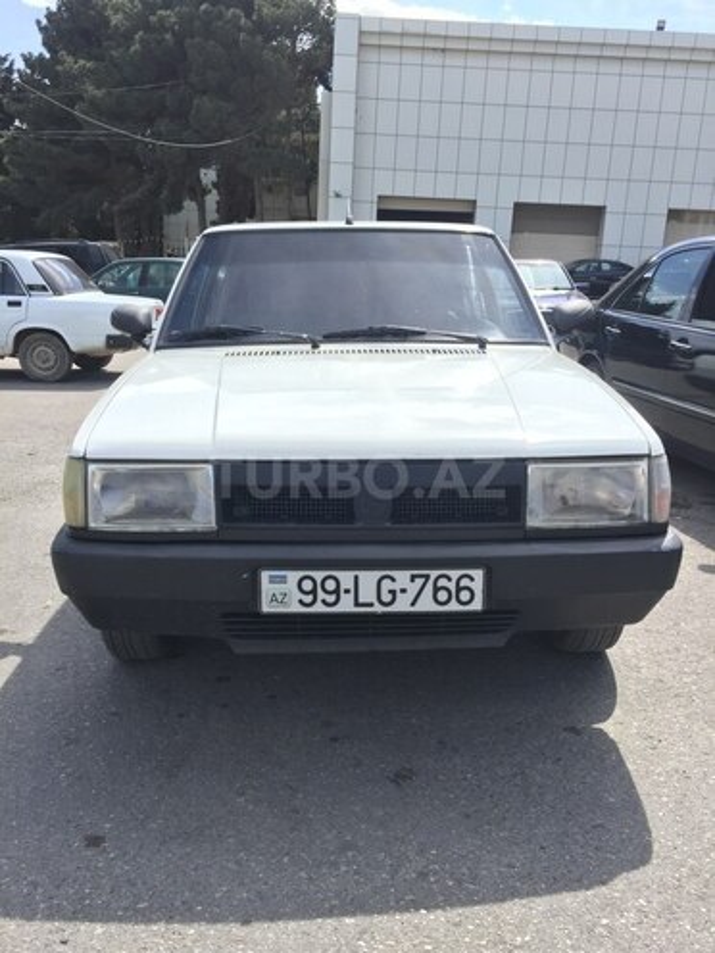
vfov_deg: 61.7
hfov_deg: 48.2
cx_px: 358
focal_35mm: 29
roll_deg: -4.4
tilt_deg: -16.0
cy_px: 476
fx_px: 799
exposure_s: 1/1099
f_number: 2.2
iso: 32
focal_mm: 4.15
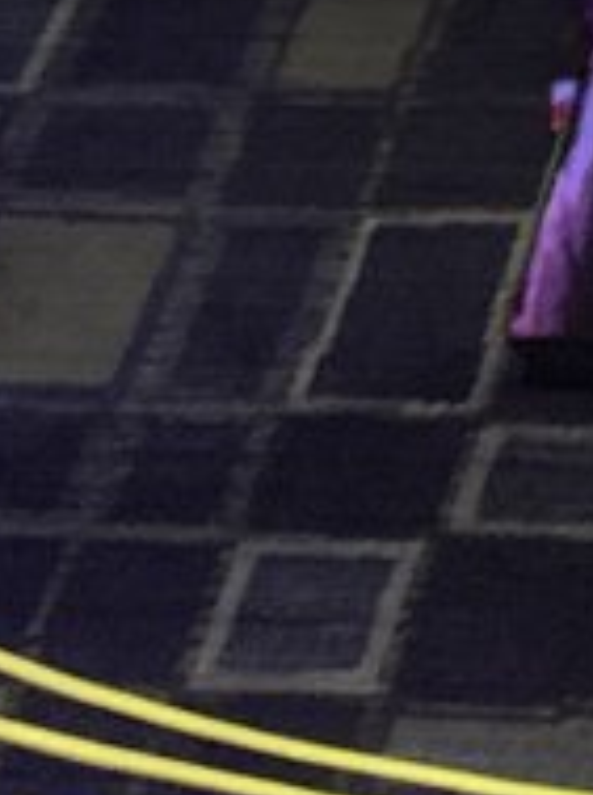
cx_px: 1199
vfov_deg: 13.3
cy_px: -437
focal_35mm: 139
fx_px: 3186
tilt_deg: -32.7
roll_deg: -0.7
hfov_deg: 9.9
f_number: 1.8
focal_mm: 4.25
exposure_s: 1/15
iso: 1250
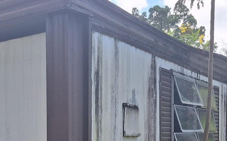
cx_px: 79
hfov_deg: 36.0
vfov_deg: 22.3
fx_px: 346
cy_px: 140
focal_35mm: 56
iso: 40
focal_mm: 5.54
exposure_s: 1/447
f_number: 1.8
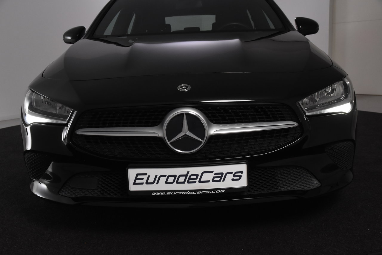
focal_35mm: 42
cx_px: 191
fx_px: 446
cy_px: 128
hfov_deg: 46.4
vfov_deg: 31.9
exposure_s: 1/160
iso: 1600
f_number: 6.3
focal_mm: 28
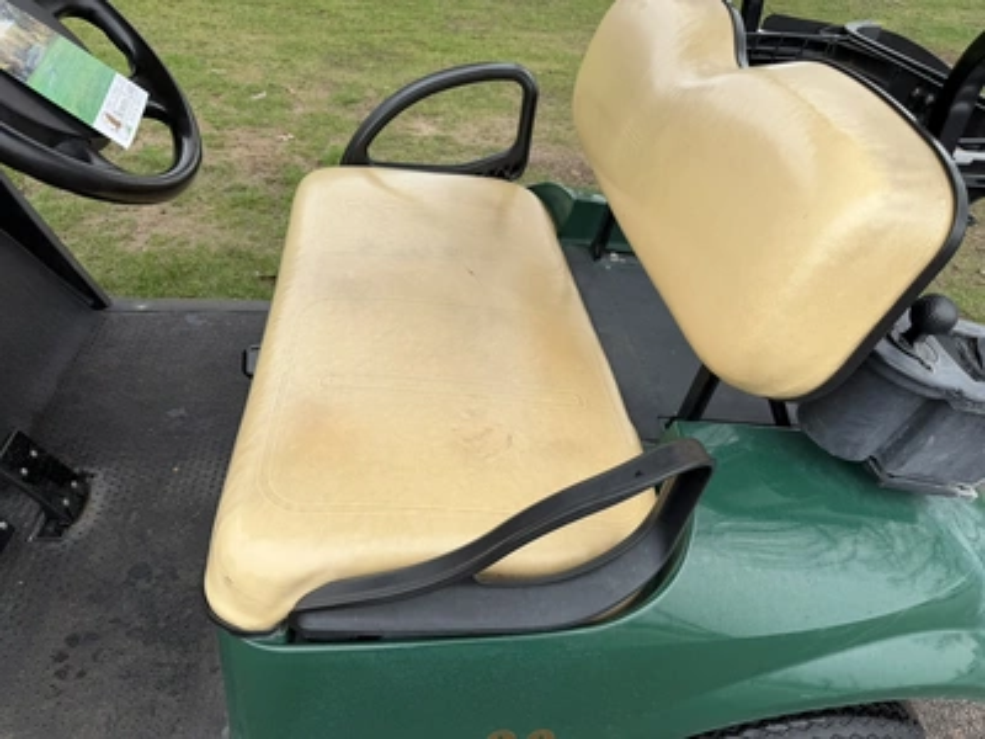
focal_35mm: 24
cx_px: 492
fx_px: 683
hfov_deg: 71.6
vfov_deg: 56.8
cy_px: 370
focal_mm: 6.76
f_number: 1.78
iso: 80
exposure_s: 1/1091
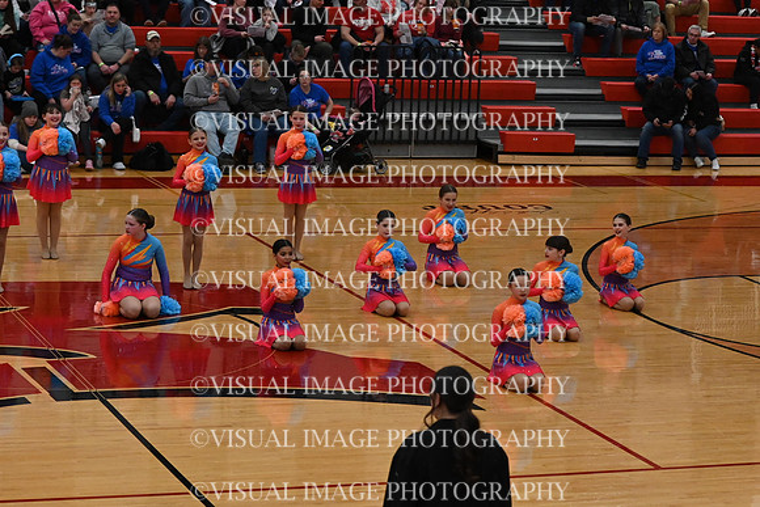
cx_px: 380
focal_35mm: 105
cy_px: 254
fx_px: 2217
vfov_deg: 13.0
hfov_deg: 19.5
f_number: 4
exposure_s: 1/500
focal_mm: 70
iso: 5000
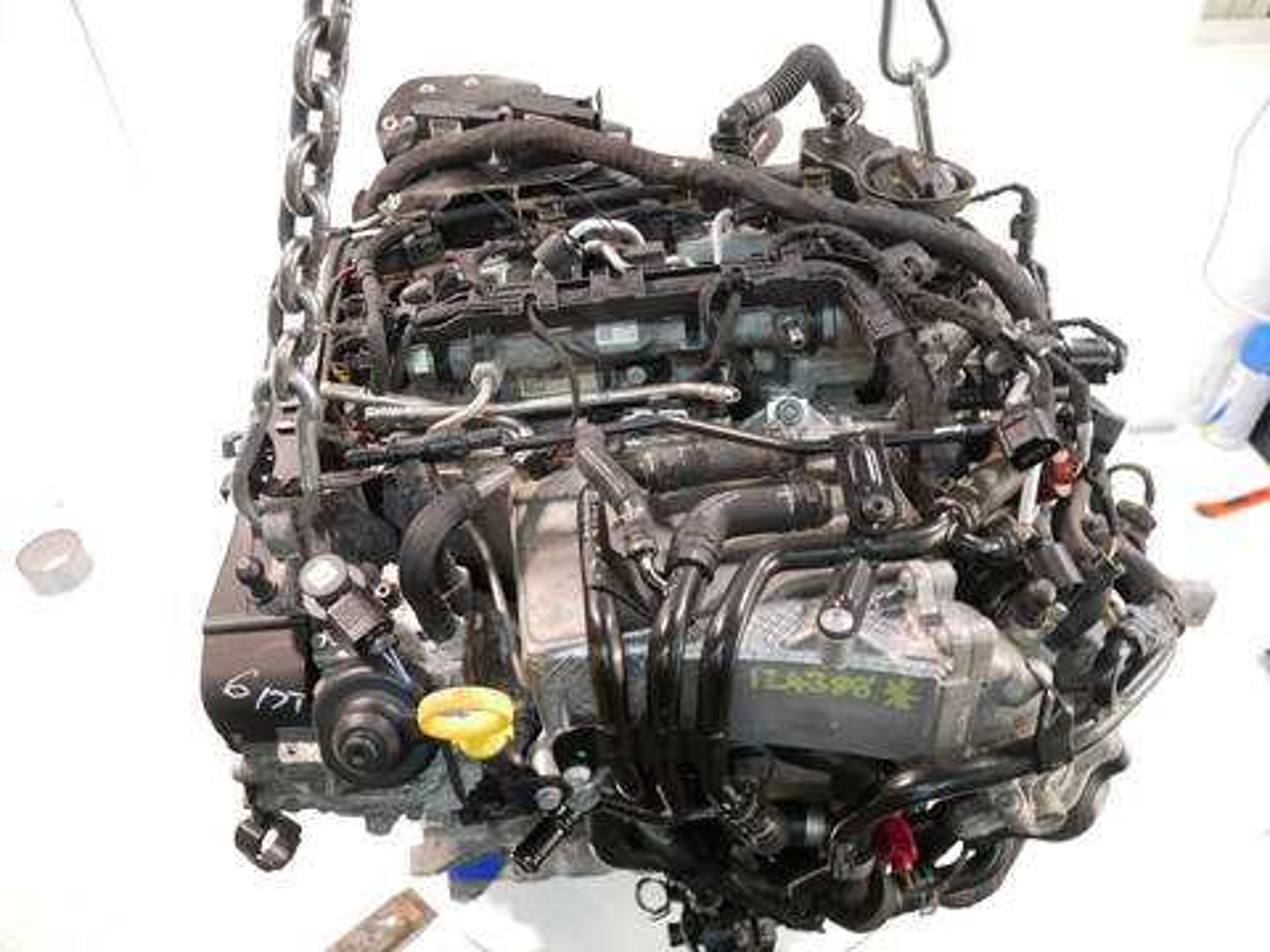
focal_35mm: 26
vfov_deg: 53.1
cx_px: 635
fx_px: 954
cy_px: 476
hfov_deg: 67.3
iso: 2500
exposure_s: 1/60
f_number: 3.5
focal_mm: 13
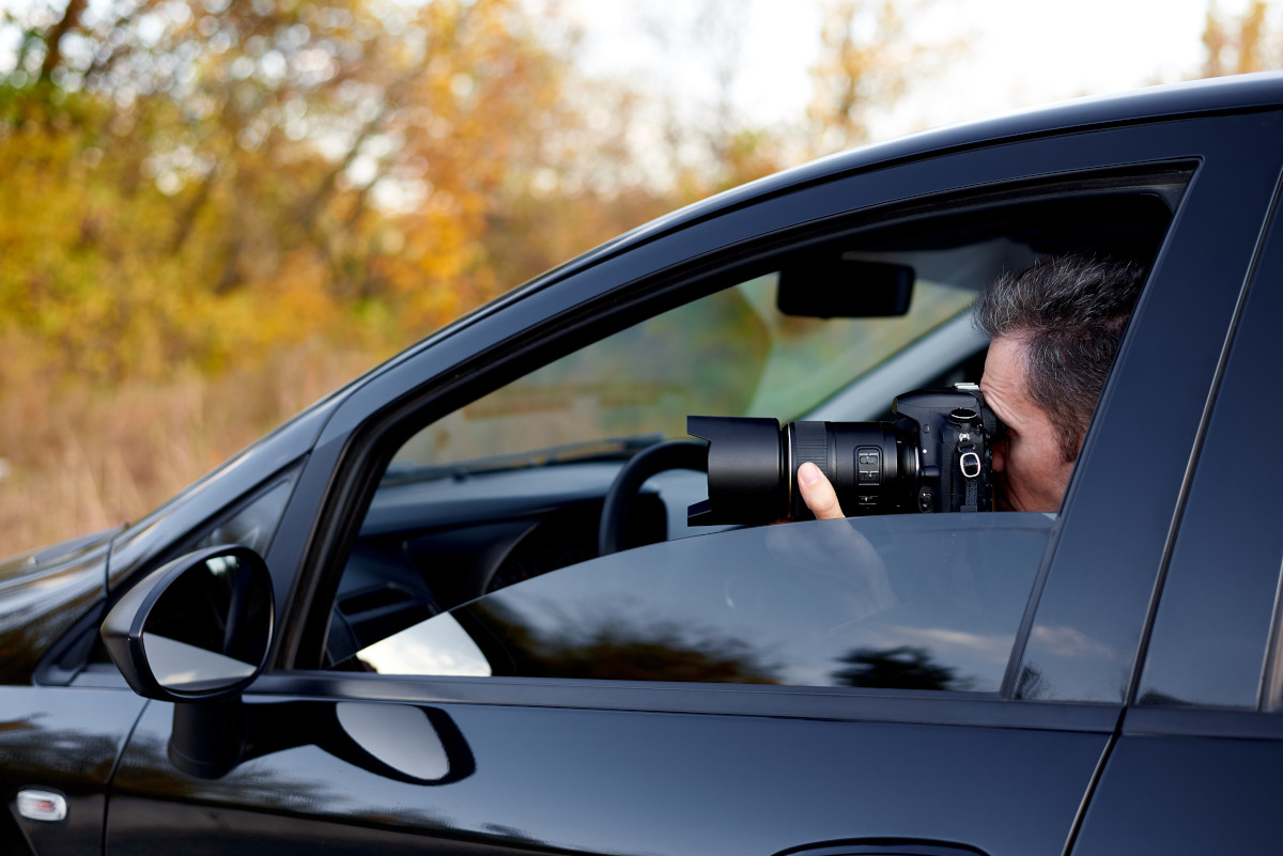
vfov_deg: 27.0
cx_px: 642
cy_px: 428
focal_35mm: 50
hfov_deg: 39.6
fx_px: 1782
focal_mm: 50
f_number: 2.5
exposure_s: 1/160
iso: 100
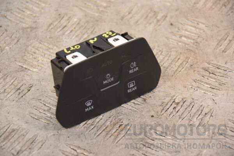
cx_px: 117
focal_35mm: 138
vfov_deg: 9.9
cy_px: 78
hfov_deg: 14.9
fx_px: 897
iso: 800
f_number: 5.6
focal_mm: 92
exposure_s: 1/125
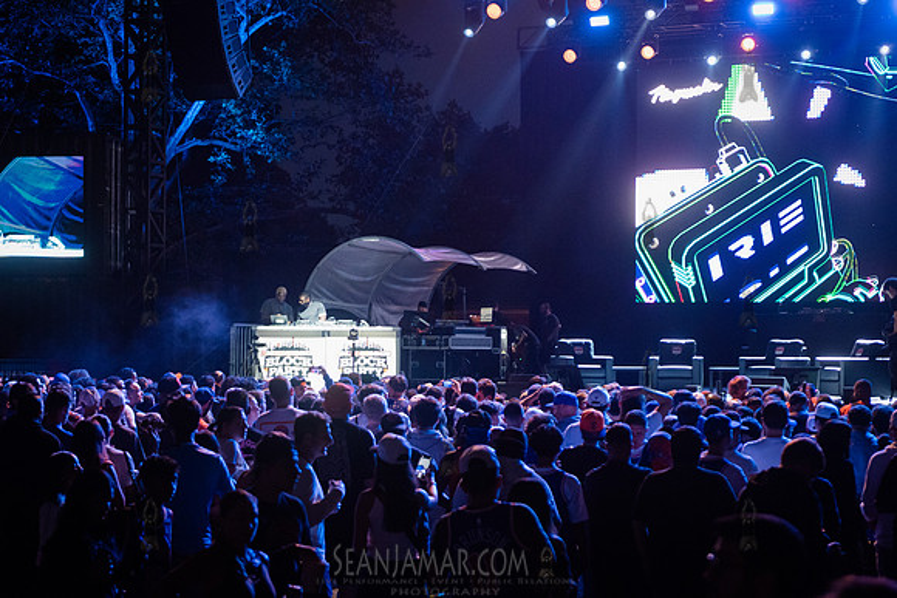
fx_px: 1880
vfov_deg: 18.1
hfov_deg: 26.8
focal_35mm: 75
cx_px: 456
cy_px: 322
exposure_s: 1/160
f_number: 3.2
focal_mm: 70
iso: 5000
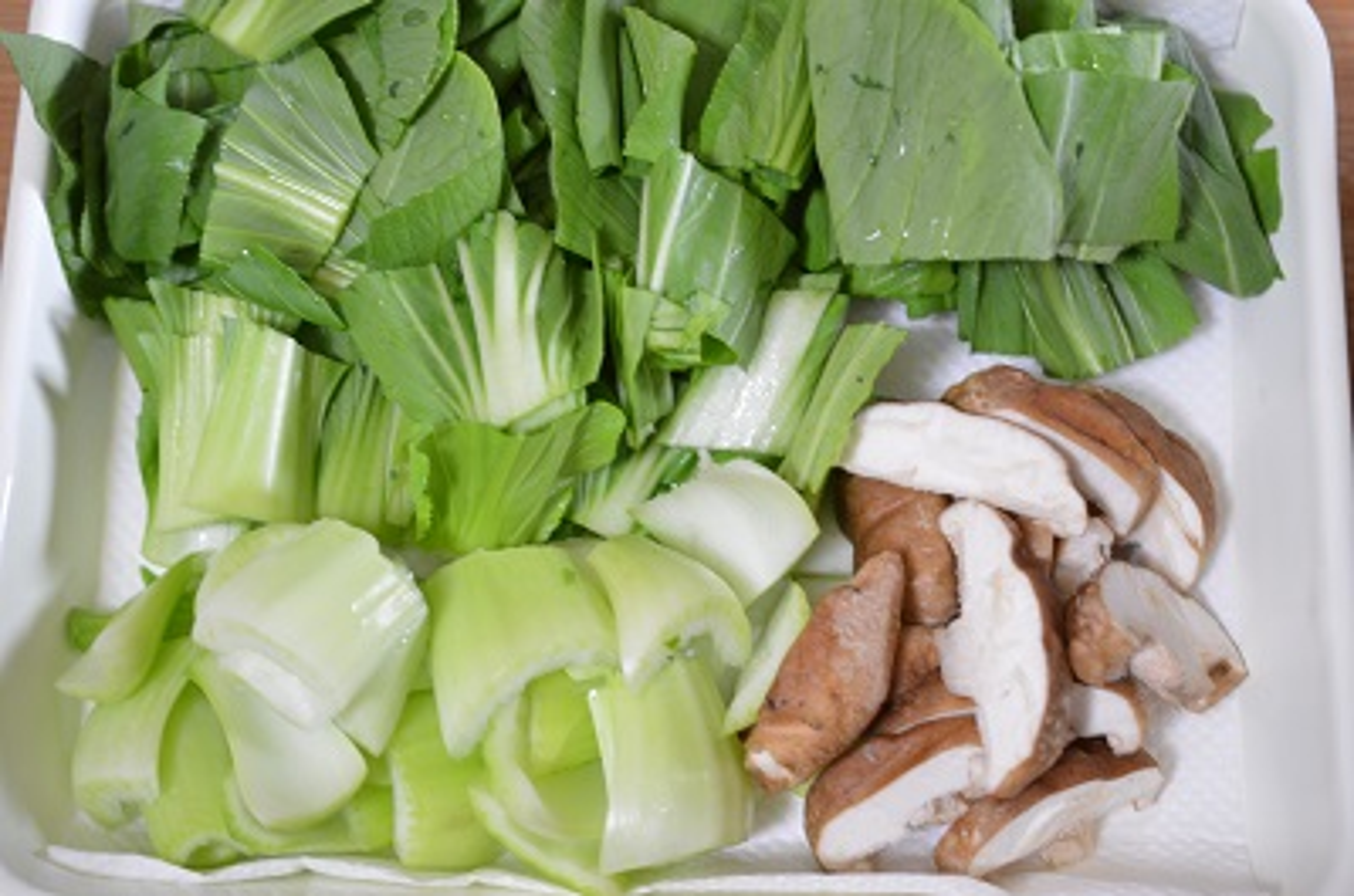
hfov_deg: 33.5
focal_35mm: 60
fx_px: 2252
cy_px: 448
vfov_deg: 22.5
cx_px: 677
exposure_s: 1/3
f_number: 2.8
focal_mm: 40
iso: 100
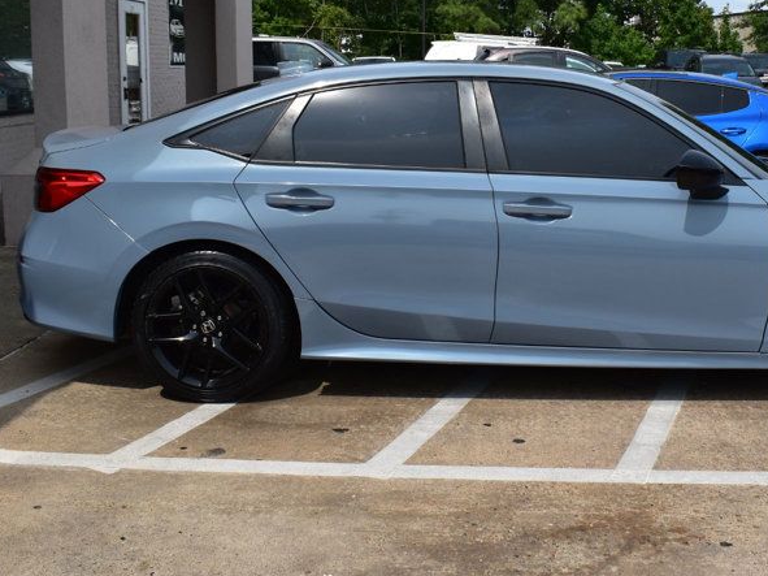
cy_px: 166
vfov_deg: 31.8
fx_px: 998
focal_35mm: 45
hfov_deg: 41.7
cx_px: 489
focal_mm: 18
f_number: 11
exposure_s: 1/500
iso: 220
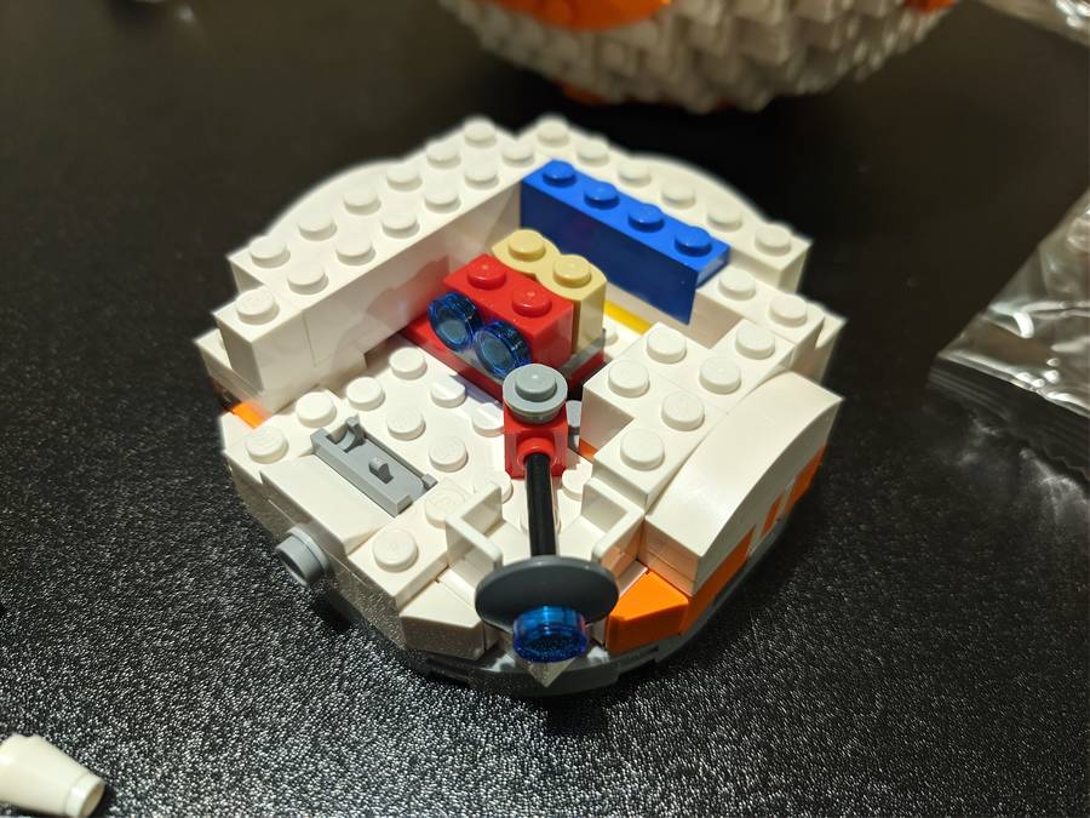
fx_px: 819
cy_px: 409
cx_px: 545
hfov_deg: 67.3
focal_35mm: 26
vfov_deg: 53.1
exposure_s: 1/25
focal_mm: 4.75
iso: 903
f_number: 1.65
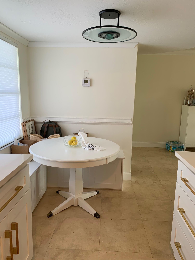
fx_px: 195
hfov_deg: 53.1
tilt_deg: -9.8
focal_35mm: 26
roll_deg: -1.1
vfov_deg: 67.3
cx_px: 98
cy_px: 130
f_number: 1.8
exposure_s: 1/60
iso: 80
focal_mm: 4.25
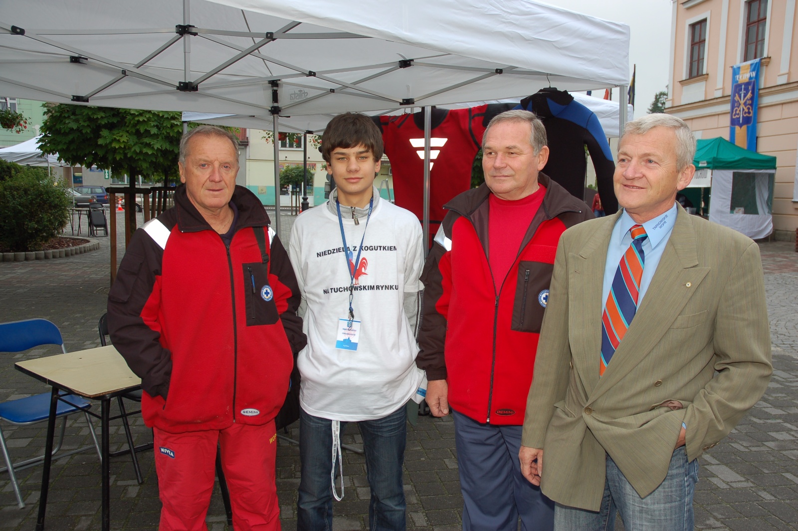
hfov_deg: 57.3
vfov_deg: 39.9
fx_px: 731
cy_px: 266
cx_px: 399
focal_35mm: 33
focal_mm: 22
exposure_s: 1/125
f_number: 5.6
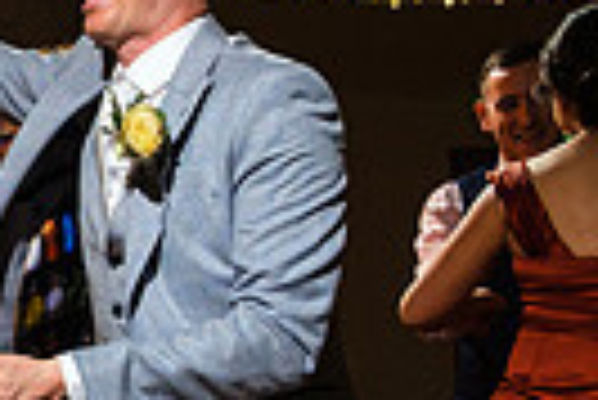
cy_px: 372
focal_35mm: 123
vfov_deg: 11.1
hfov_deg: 15.3
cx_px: -324
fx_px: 2045
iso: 800
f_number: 2.8
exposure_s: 1/160
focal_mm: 16
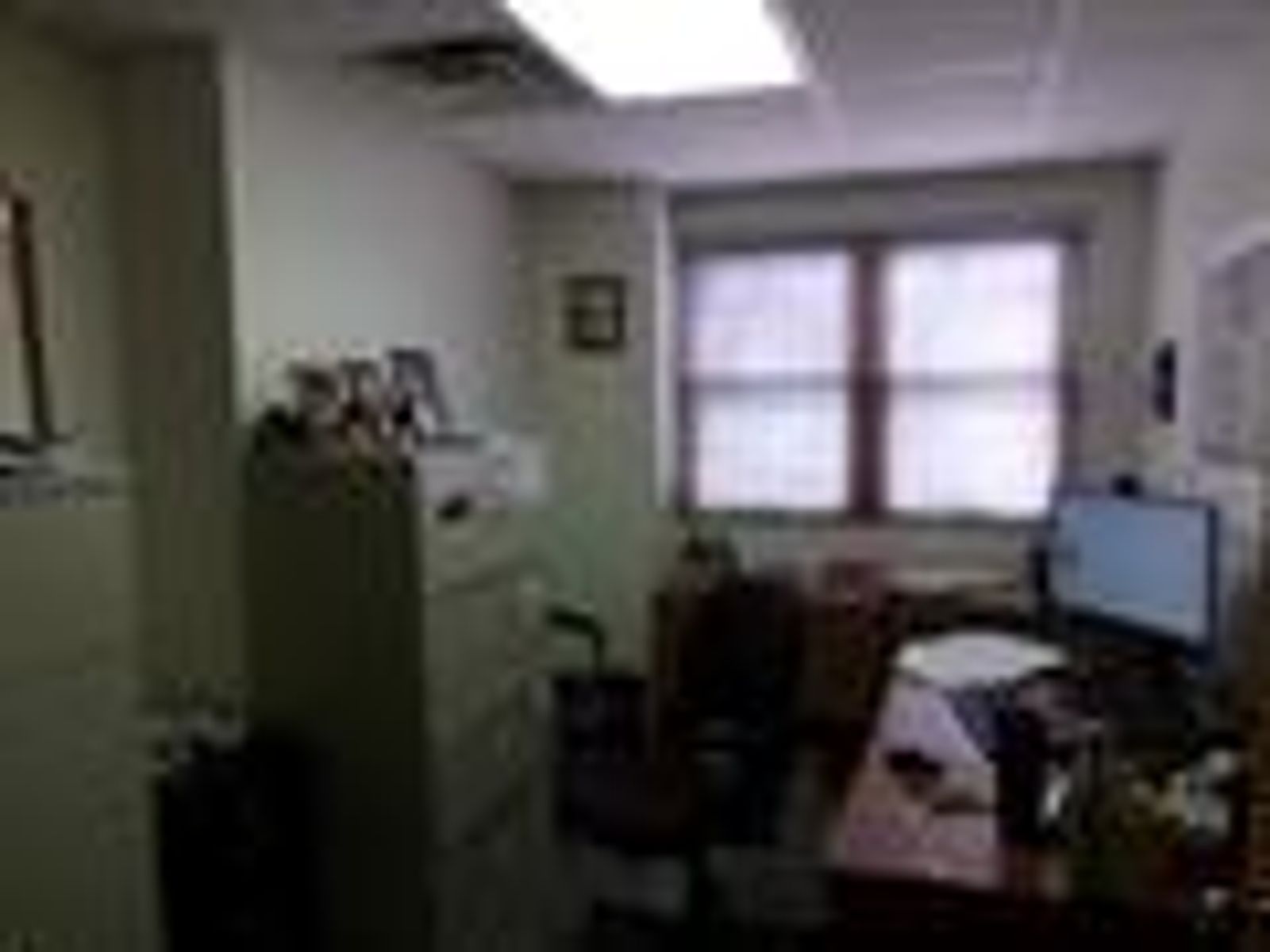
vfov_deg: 53.1
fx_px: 954
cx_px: 635
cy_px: 476
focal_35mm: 26
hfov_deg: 67.3
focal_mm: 4.7
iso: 125
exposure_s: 1/100
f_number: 3.2
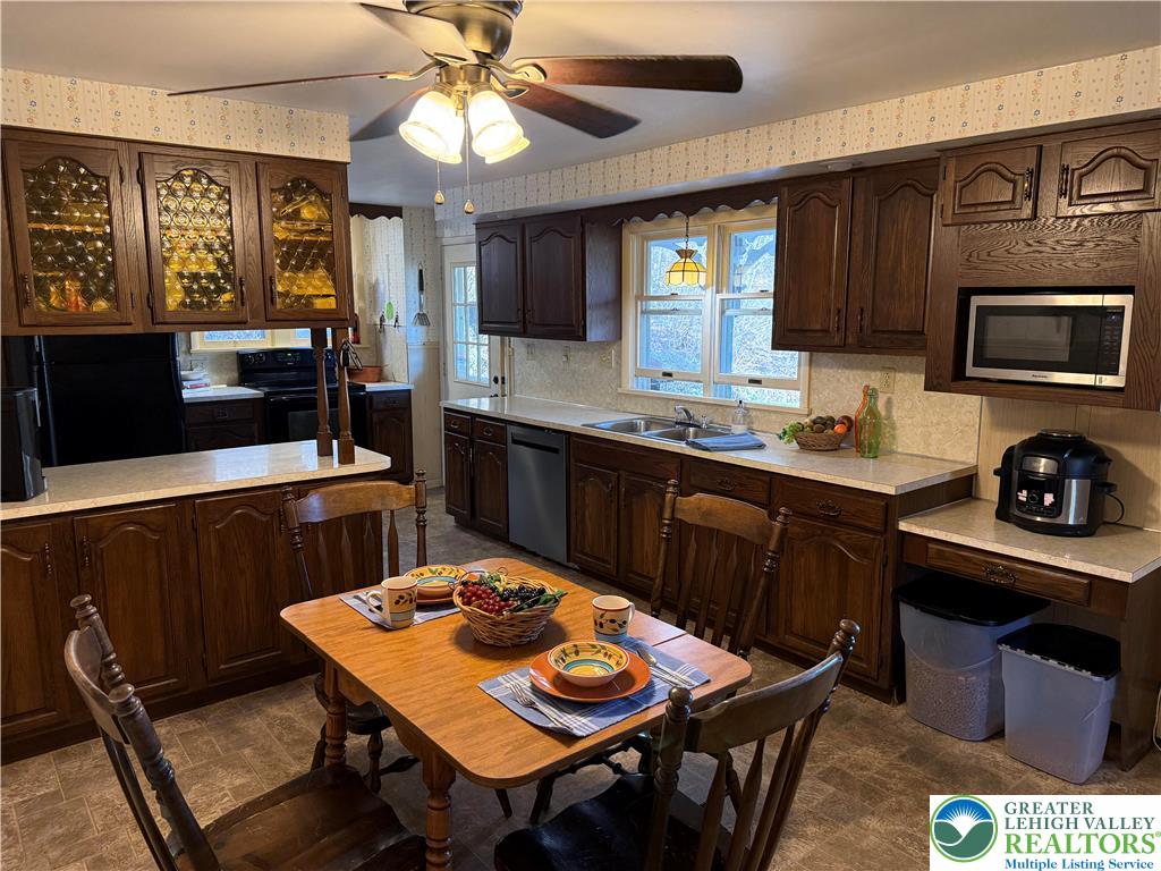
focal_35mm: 24
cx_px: 580
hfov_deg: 71.6
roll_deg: +0.0
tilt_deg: -9.1
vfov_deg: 56.8
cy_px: 436
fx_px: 805
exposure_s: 1/60
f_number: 1.78
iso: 250
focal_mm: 6.76
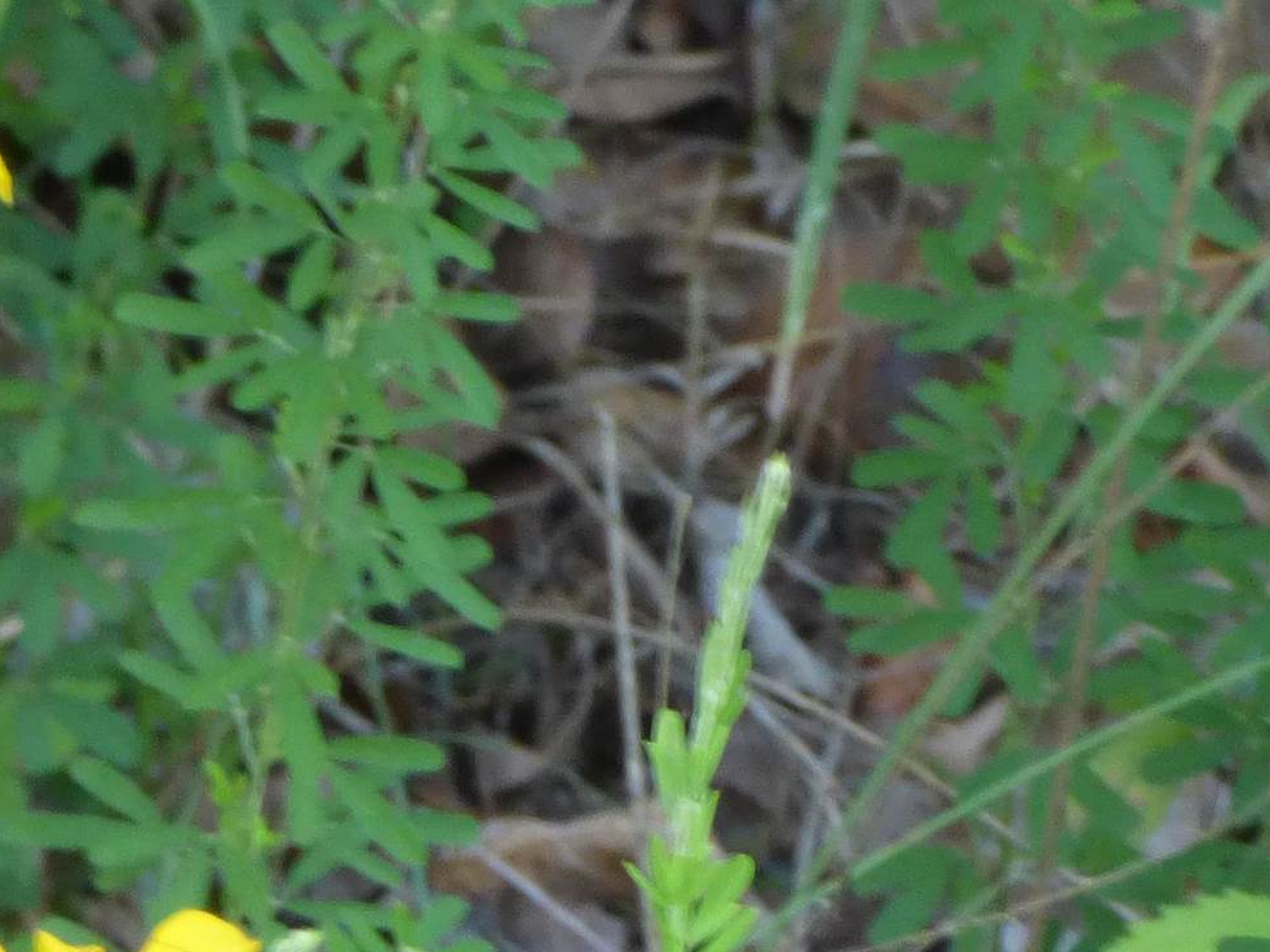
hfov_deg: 2.7
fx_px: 26596
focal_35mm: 725
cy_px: 1240
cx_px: -119
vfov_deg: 2.0
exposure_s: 1/50
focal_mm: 37.8
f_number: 5.5
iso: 400
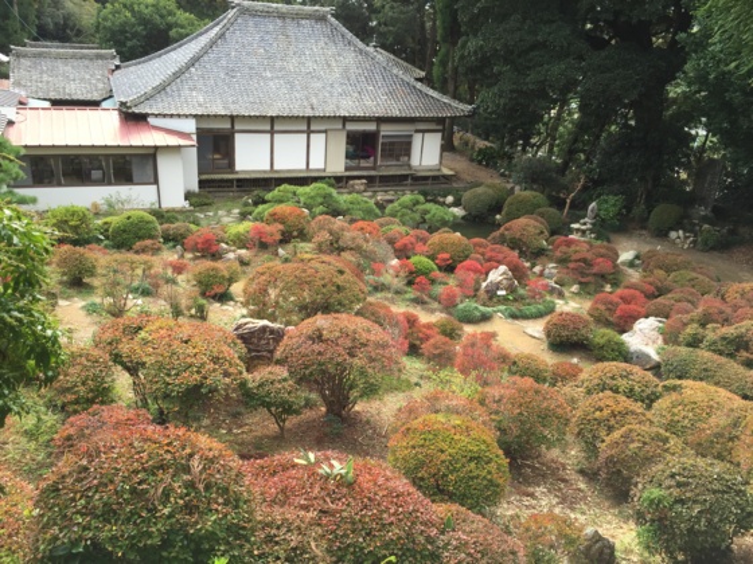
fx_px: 631
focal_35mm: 29
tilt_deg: -24.7
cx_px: 376
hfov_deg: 61.7
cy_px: 282
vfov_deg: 48.2
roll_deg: -4.4
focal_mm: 4.15
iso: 32
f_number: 2.2
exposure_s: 1/293
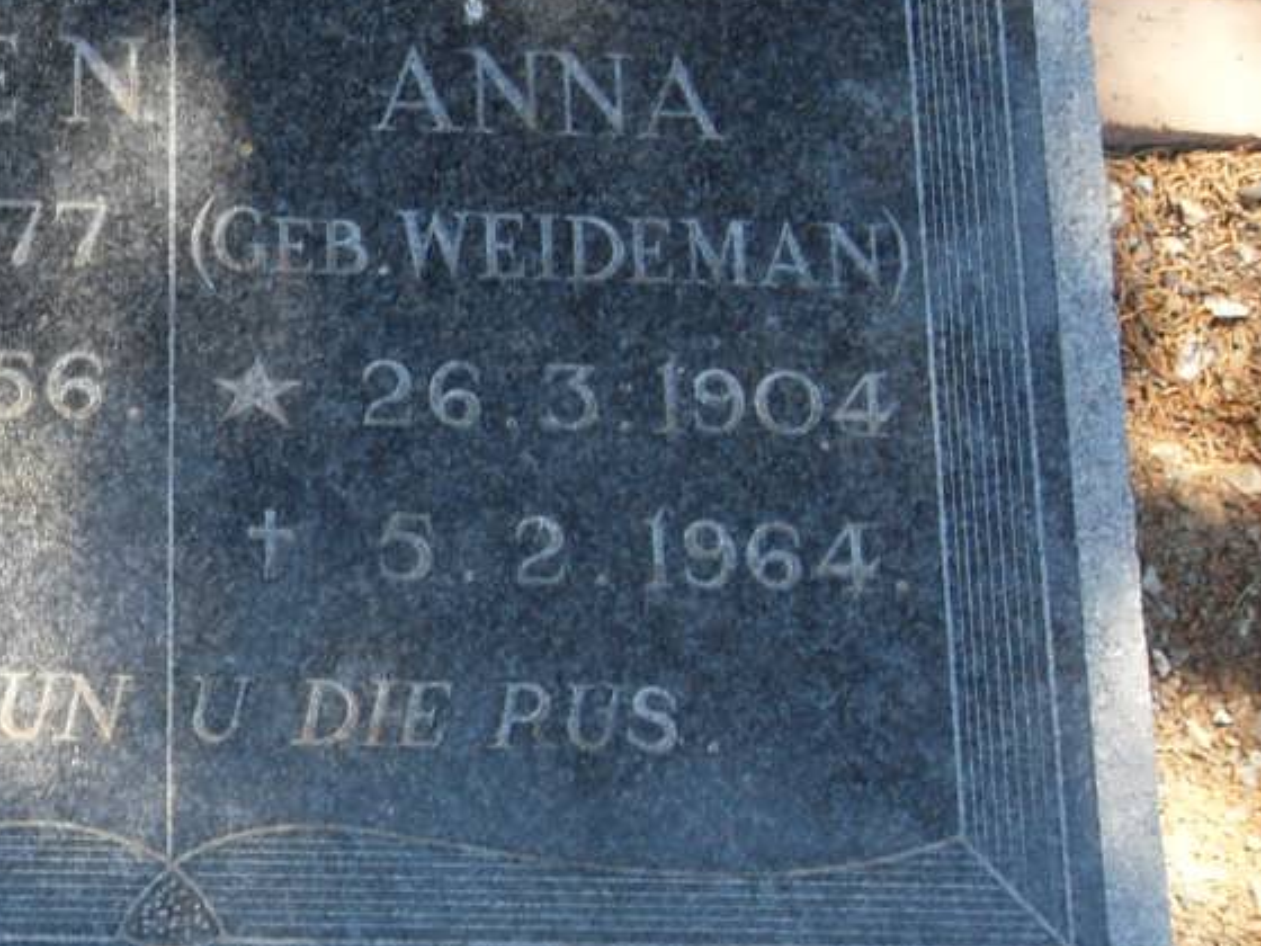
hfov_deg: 25.1
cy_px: 408
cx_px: 90
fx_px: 2732
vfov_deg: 19.6
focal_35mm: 75
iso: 80
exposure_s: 1/60
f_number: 3.5
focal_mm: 6.3
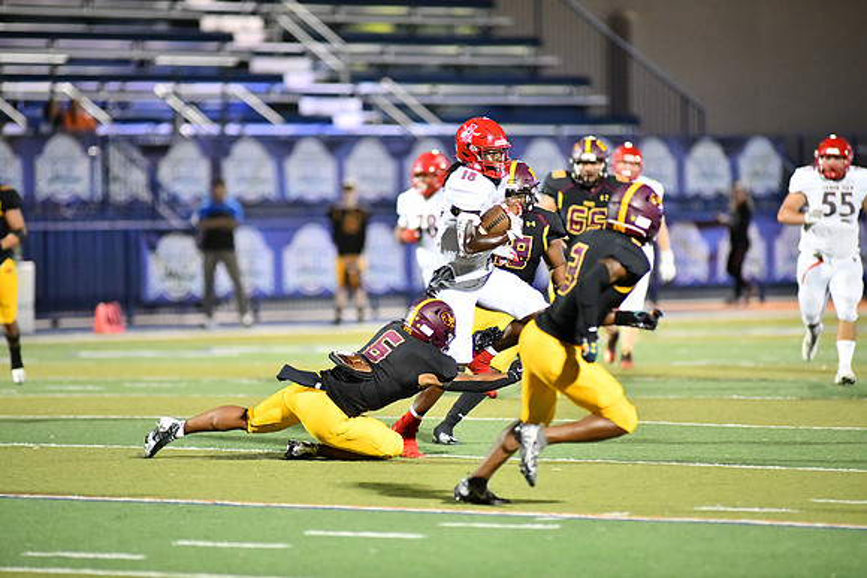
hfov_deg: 6.9
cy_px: 289
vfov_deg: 4.6
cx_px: 434
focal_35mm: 300
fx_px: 7226
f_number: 2.8
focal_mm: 300
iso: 10000
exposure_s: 1/1250
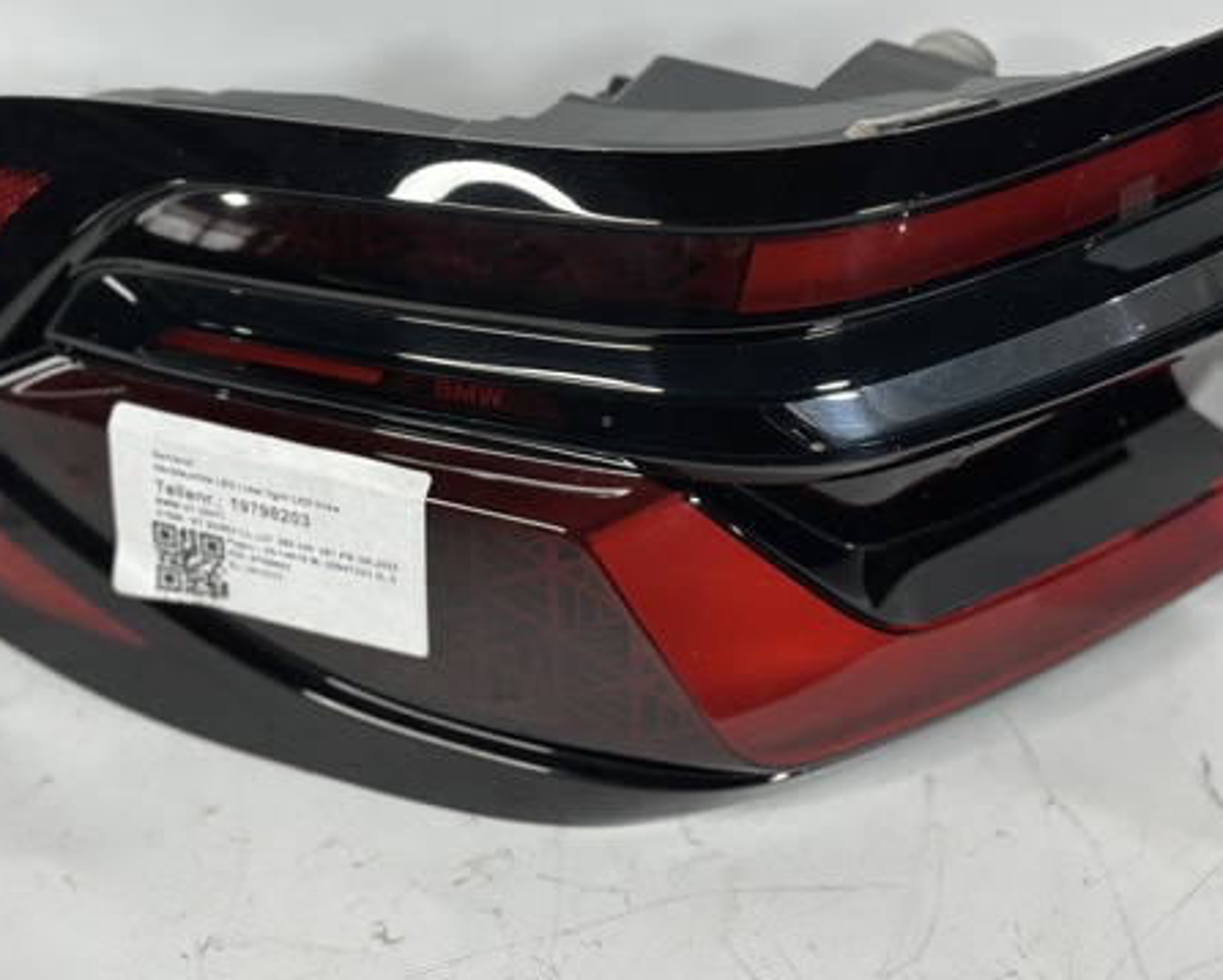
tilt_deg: -40.7
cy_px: 387
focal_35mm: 67
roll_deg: -2.1
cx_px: 536
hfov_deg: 28.3
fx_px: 2426
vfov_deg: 22.8
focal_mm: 6.86
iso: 125
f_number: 1.78
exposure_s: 1/100
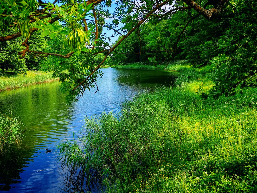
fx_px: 200
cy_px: 96
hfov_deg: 65.3
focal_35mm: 27
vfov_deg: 51.4
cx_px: 128
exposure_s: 1/840
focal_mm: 5.52
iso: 50
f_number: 1.95
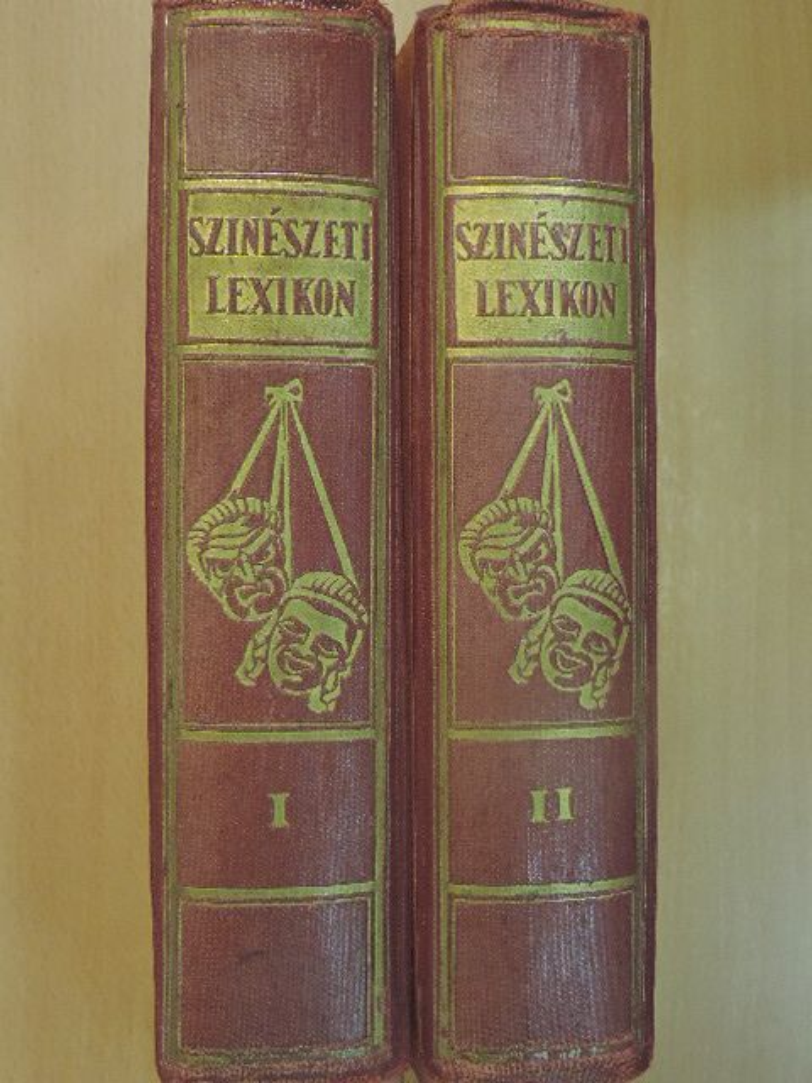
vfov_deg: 46.8
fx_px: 1251
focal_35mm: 40
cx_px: 406
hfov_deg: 36.0
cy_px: 542
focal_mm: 7.1
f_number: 3.3
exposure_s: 1/100
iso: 800
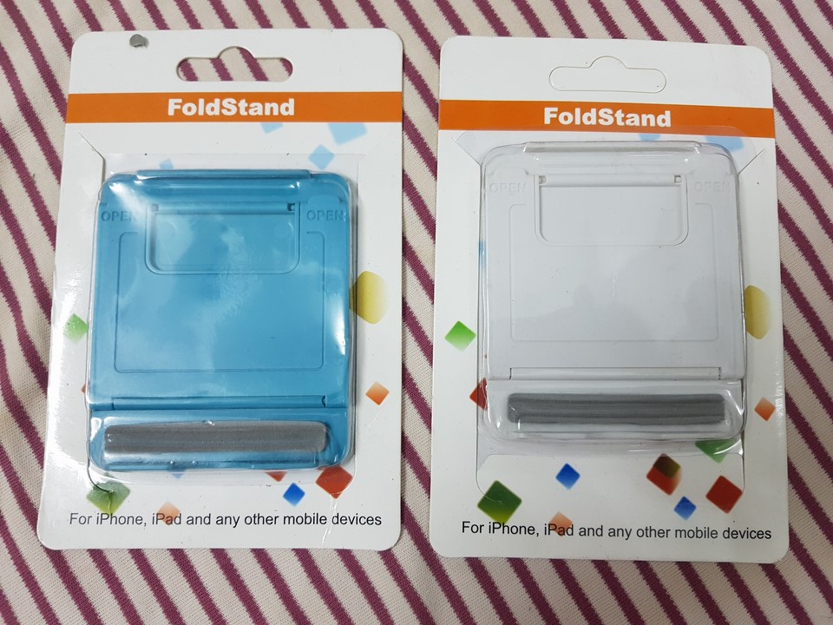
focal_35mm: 26
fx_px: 626
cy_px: 312
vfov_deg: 53.1
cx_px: 416
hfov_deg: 67.3
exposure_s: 1/17
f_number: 1.7
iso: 200
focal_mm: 4.3
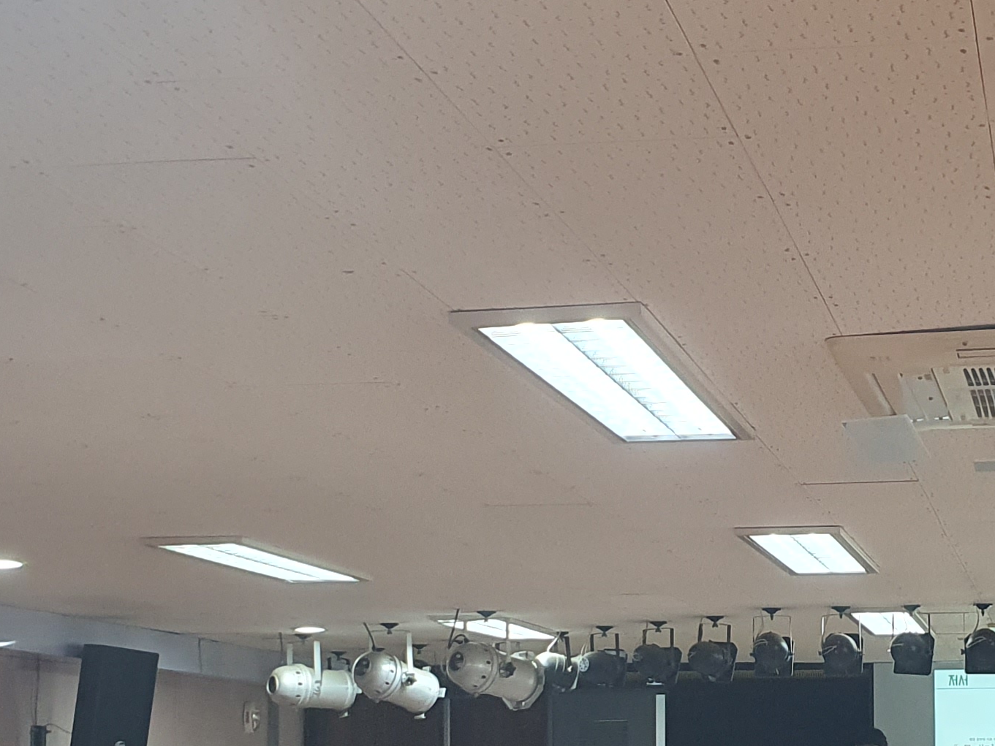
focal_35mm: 77
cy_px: 747
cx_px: 810
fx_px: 2213
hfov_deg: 24.9
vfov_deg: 18.6
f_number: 2.4
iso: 250
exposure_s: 1/60
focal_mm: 4.3
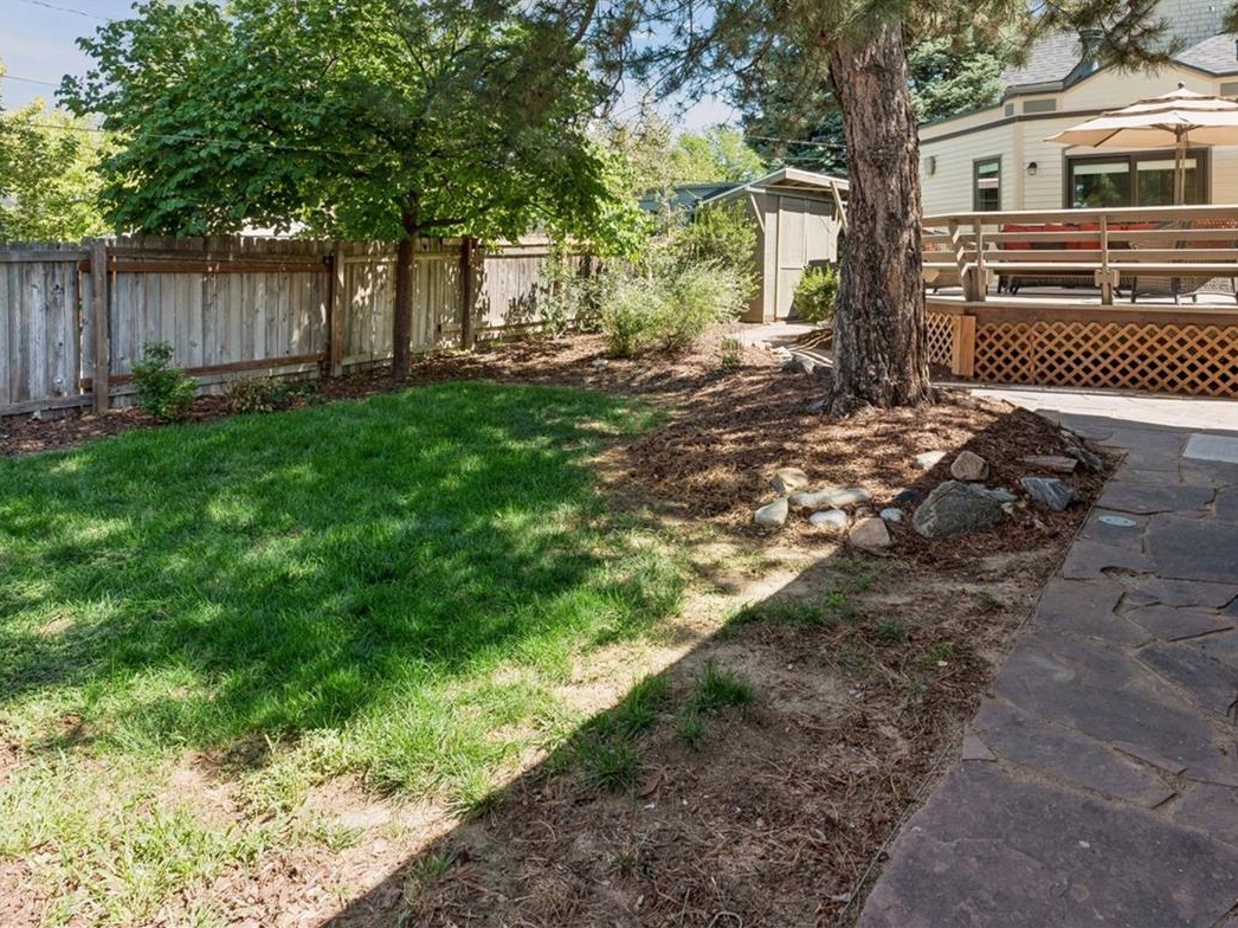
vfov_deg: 53.6
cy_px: 298
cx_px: 619
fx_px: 894
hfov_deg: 69.4
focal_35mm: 25
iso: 400
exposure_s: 1/200
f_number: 9
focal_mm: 17
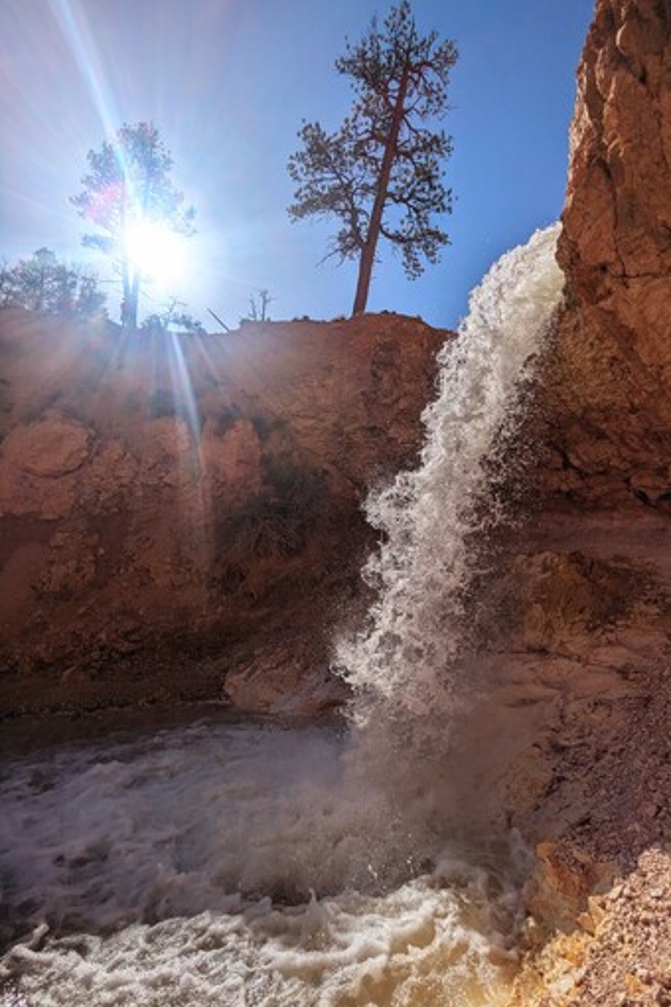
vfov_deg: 93.3
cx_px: 381
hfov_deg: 70.1
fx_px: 475
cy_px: 505
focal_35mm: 17
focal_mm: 2.35
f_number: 2.2
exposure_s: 1/4425
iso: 45
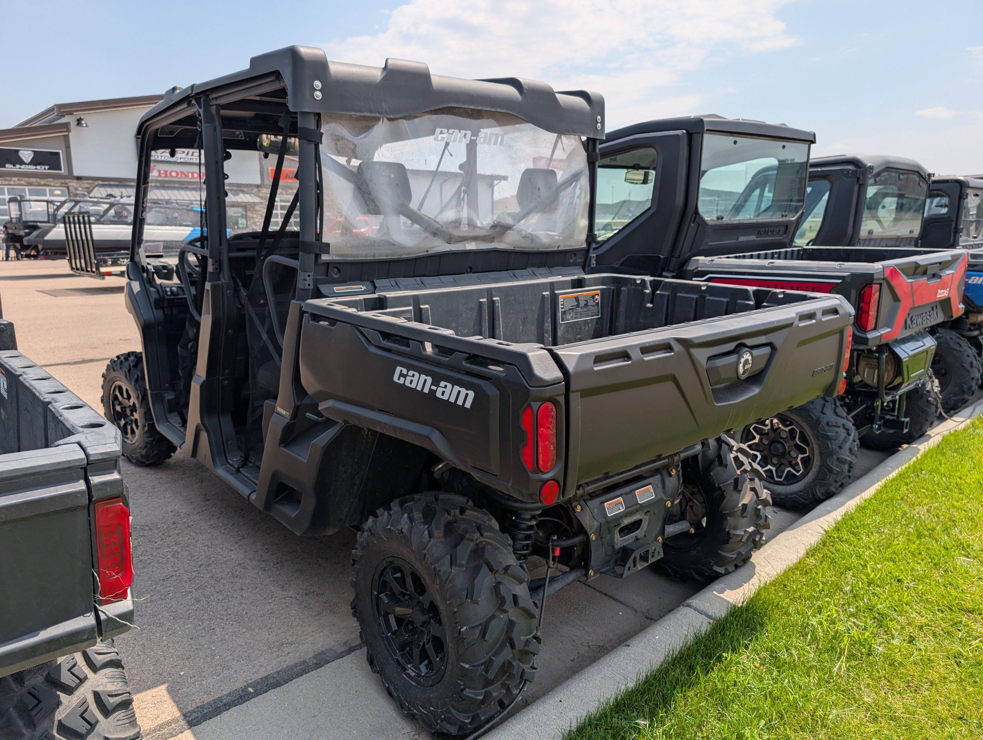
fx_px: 682
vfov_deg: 56.9
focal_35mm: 24
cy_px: 370
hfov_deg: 71.5
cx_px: 492
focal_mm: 6.9
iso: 22
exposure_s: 1/917
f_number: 1.68
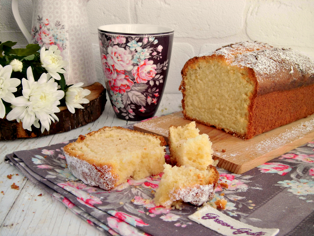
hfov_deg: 40.4
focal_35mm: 47
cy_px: 118
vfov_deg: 30.9
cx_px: 157
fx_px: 426
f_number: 3.4
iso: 100
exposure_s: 1/125
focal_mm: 8.3
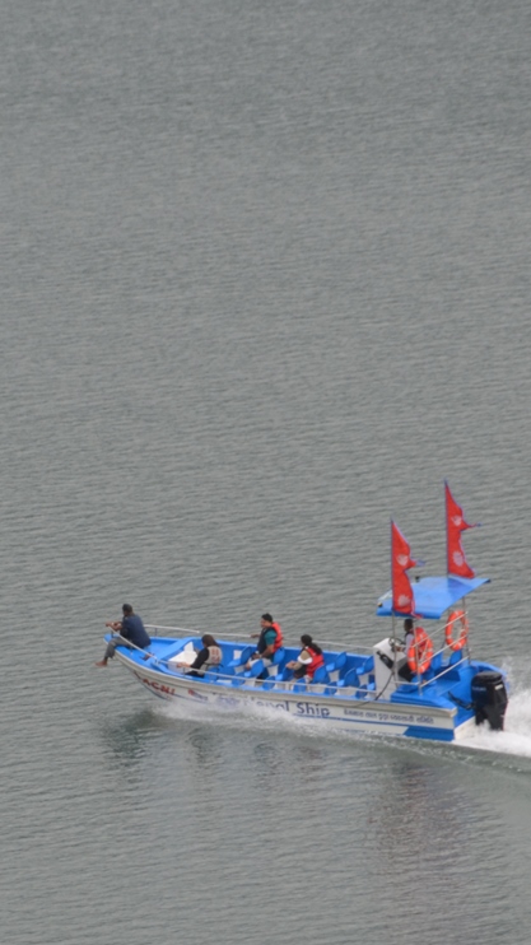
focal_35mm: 625
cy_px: 575
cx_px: -37
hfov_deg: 1.9
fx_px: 15655
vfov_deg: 3.5
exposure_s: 1/1000
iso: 500
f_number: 6.3
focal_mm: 200
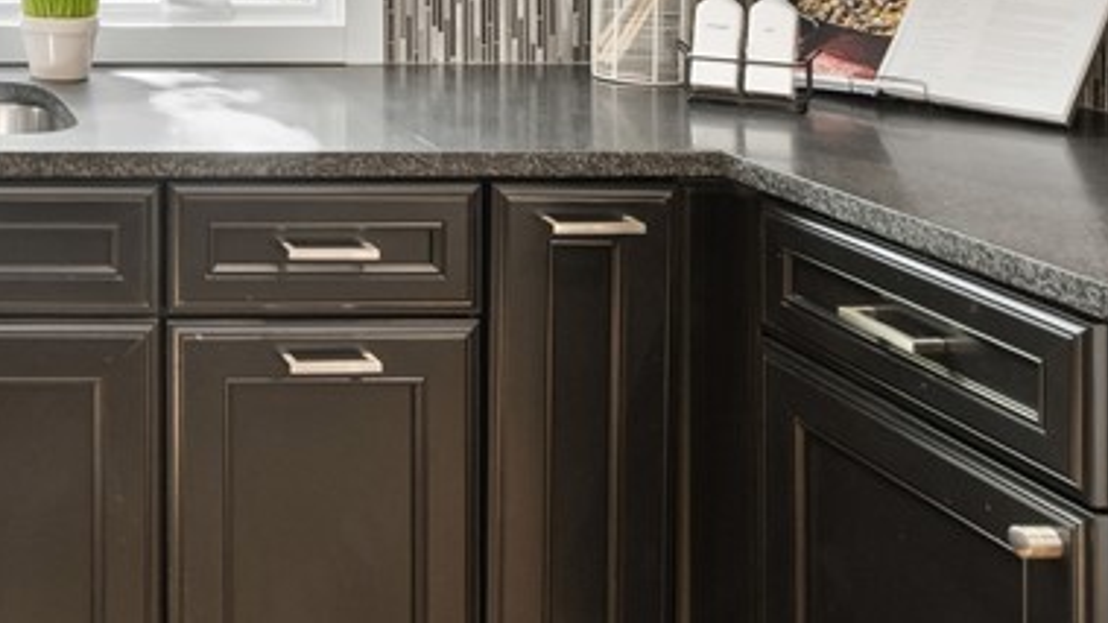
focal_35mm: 48
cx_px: -203
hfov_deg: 34.7
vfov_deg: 22.8
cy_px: -133
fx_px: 1410
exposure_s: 1/4
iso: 1250
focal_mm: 16
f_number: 9
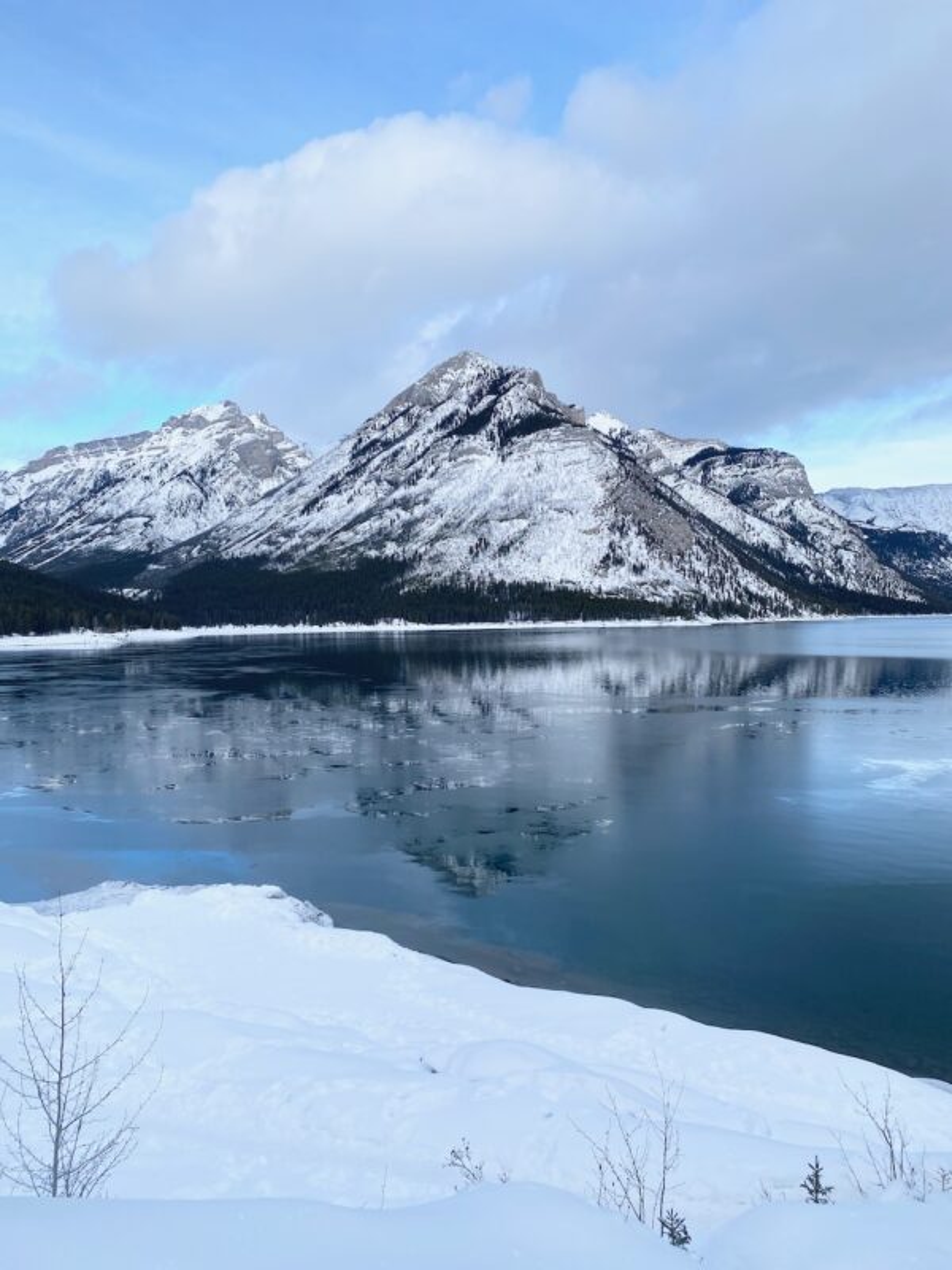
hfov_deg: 53.1
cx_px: 476
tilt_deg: -0.5
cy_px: 635
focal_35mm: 26
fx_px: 953
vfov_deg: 67.3
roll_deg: +1.2
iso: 32
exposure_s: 1/1258
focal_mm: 4.25
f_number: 1.8
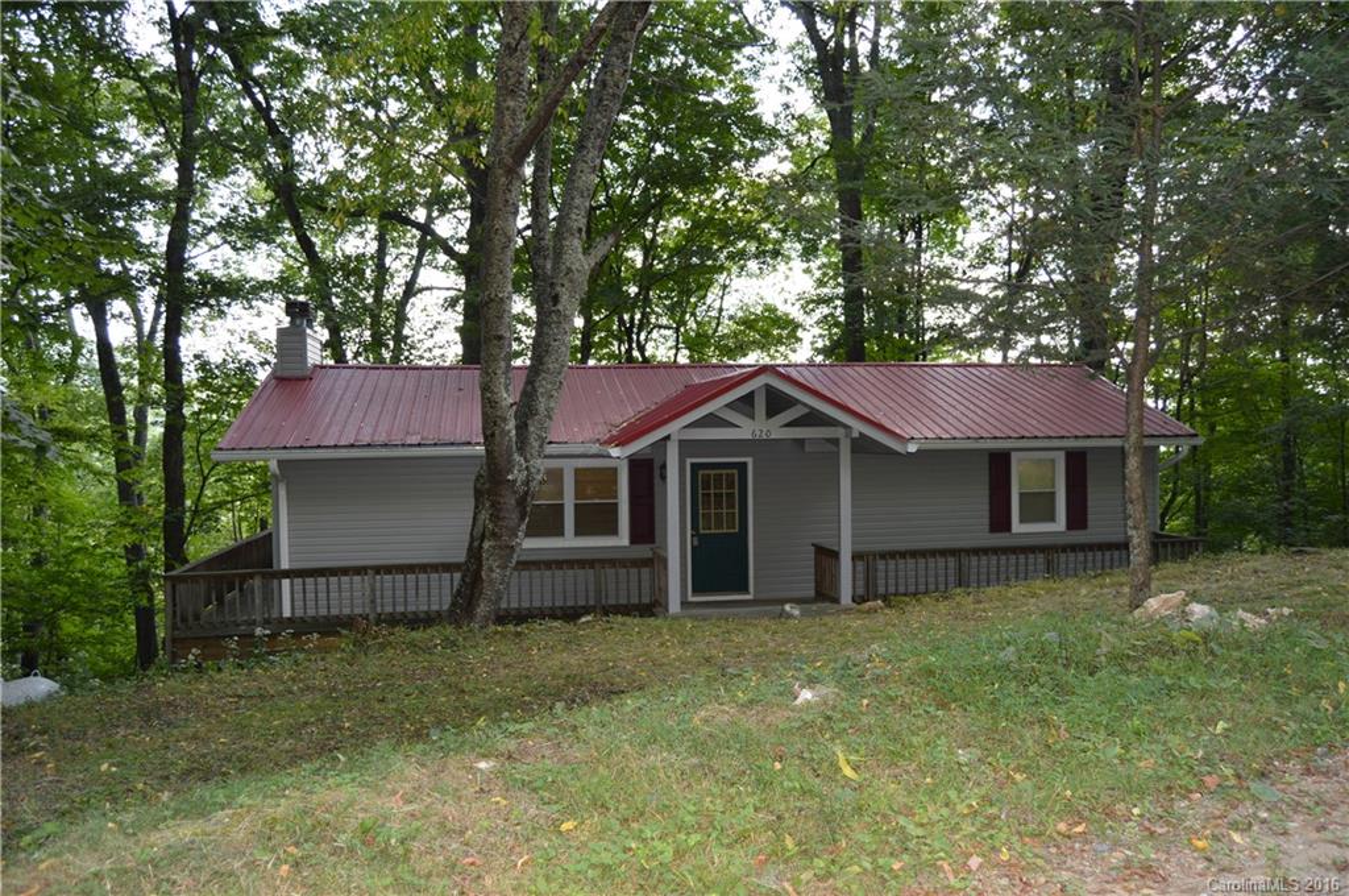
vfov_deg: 47.8
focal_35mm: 27
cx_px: 674
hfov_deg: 67.4
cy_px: 448
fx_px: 1010
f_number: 4
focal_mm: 18
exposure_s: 1/125
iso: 200
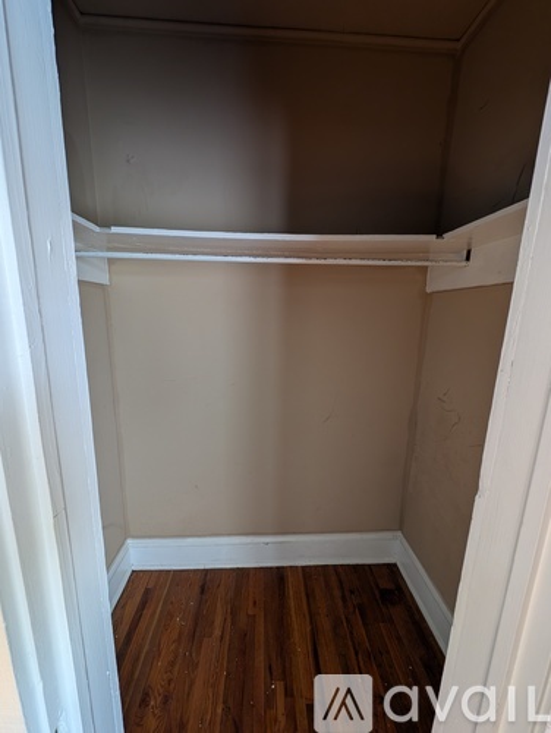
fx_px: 254
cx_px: 276
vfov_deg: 110.5
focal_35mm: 12
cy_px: 366
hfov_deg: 94.6
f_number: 1.95
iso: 77
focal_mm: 2.23
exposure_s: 1/24
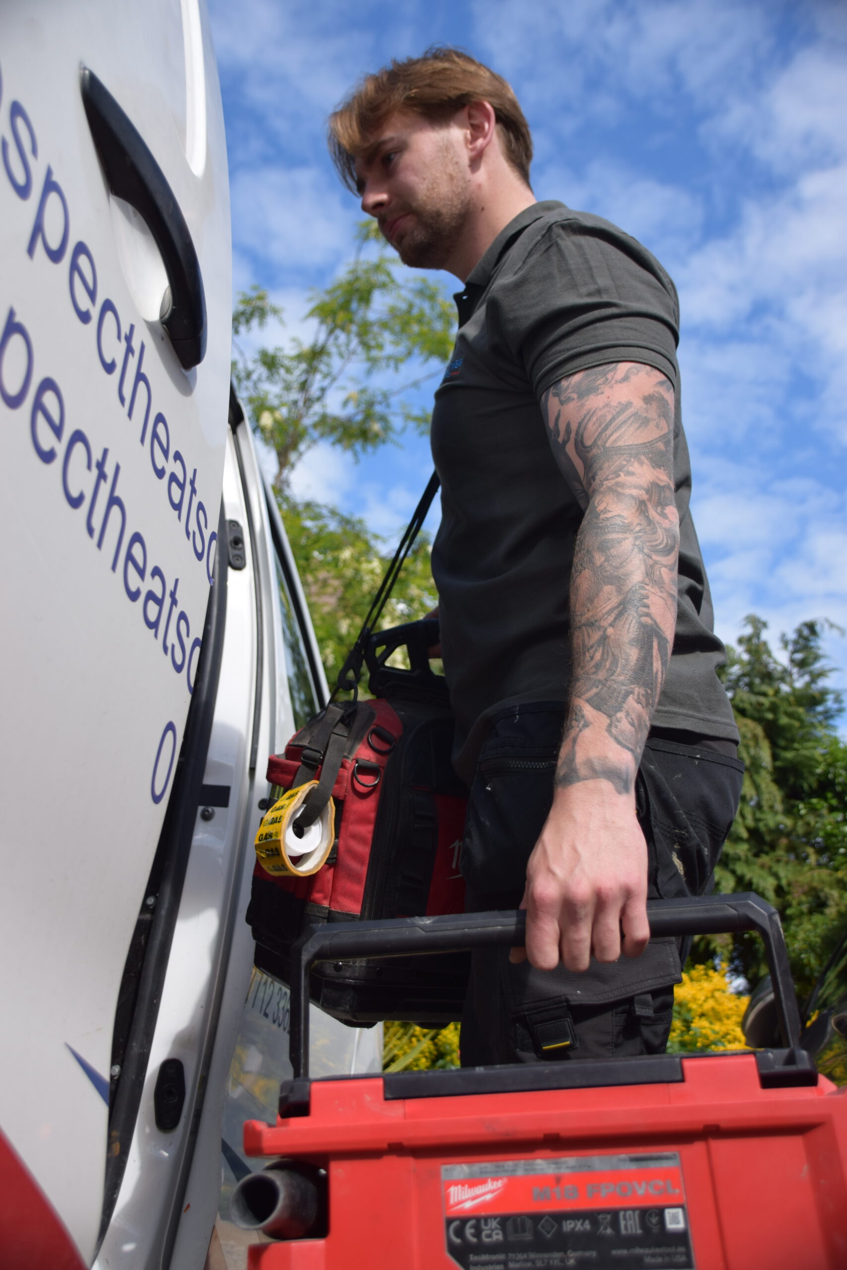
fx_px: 1164
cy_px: 635
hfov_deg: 40.0
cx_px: 424
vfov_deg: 57.2
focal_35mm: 33
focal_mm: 22
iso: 200
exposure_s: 1/1250
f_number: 3.8
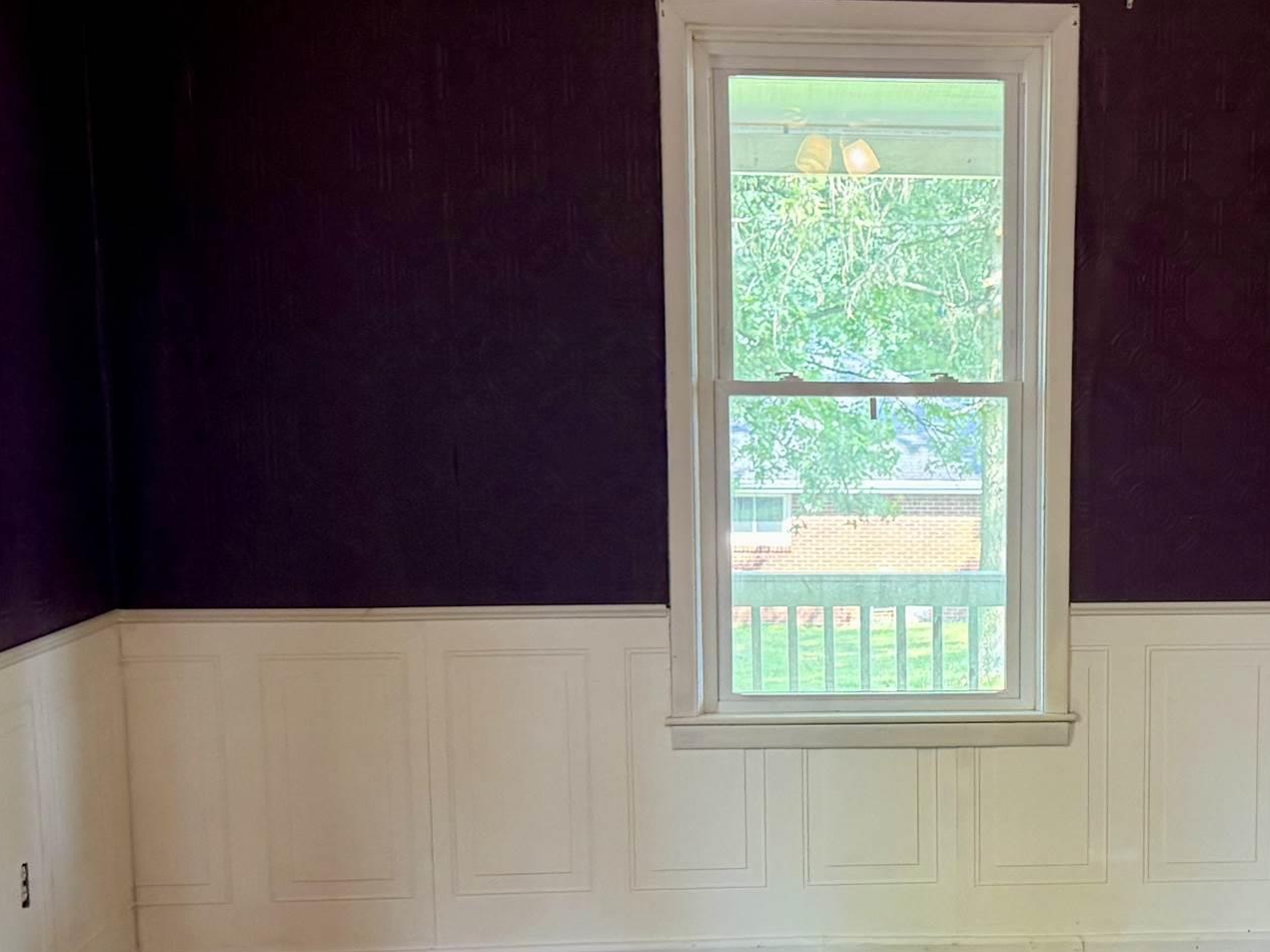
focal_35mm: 58
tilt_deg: -6.2
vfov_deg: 25.0
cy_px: 702
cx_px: 928
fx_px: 2128
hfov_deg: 32.7
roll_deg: -1.4
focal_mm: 6.76
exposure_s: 1/60
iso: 200
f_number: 1.78
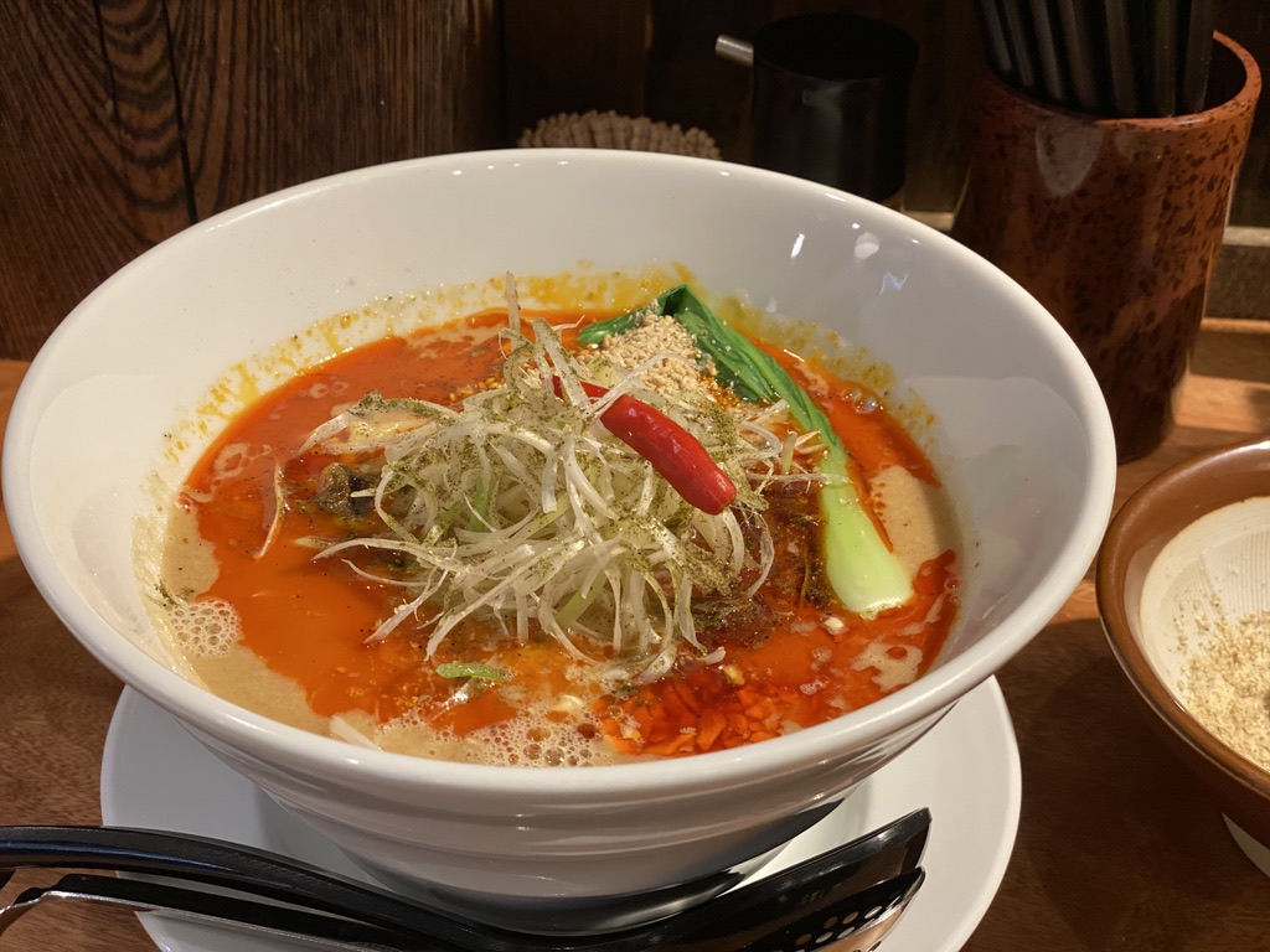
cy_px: 476
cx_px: 635
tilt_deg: -37.0
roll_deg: -0.8
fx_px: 1908
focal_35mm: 52
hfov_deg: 36.8
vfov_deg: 28.0
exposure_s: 1/100
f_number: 2
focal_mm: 6
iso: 160
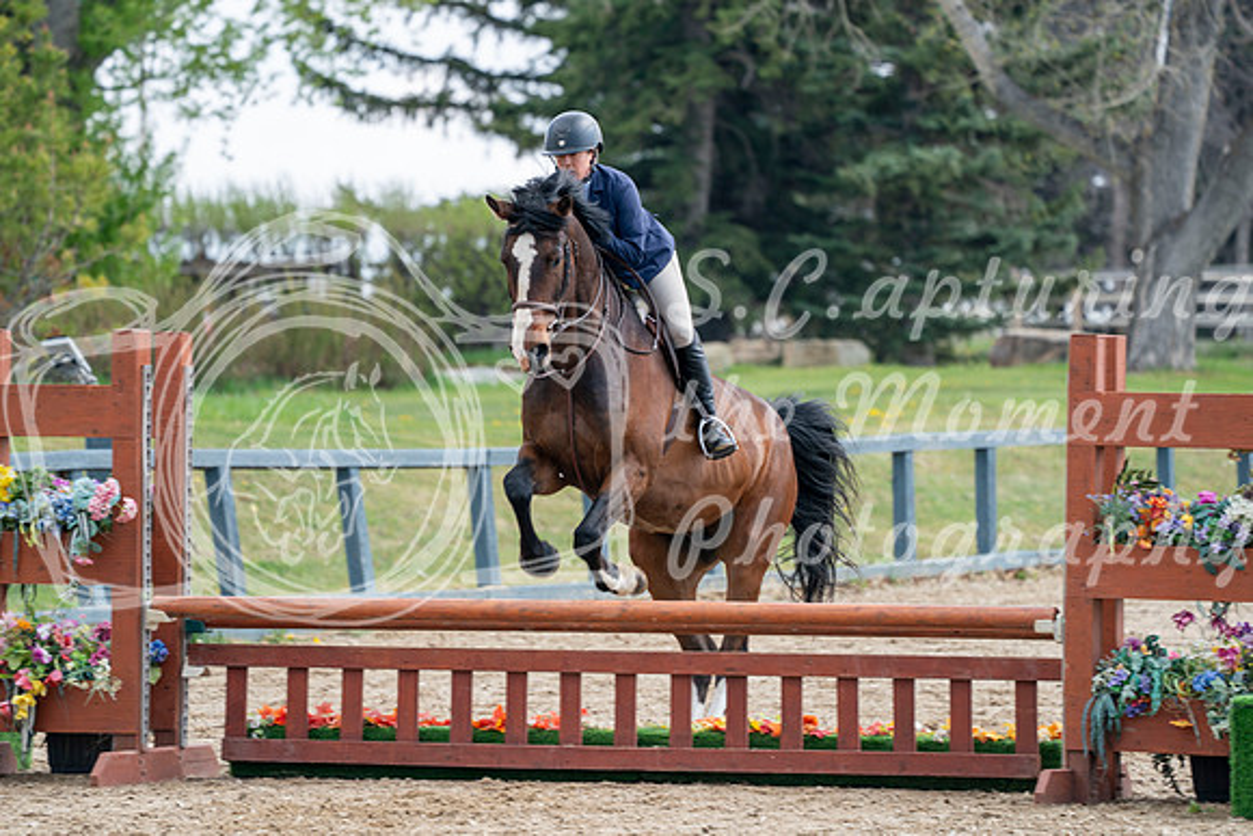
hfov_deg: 7.2
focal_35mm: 288
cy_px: 418
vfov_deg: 4.8
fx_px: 10026
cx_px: 626
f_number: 5.6
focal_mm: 288
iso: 200
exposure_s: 1/320
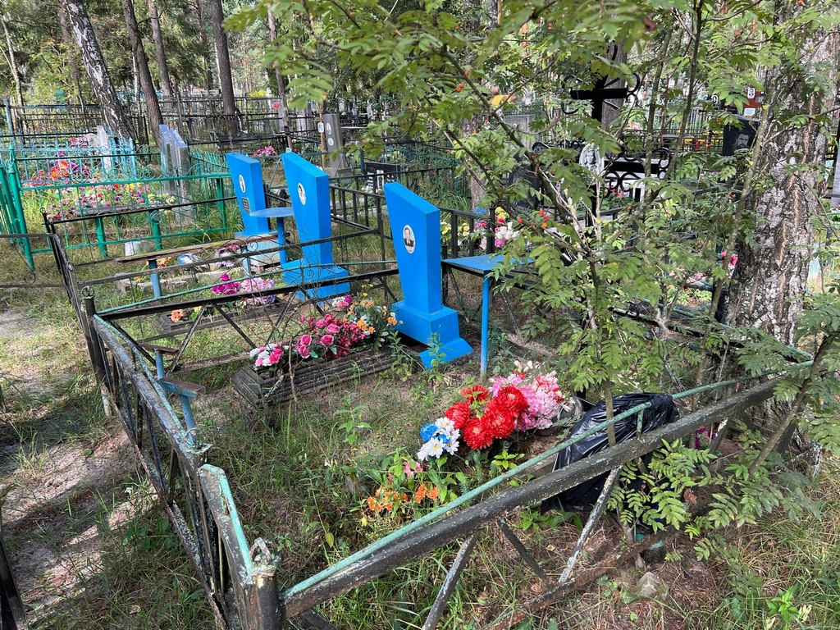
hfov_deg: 67.3
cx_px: 420
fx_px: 631
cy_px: 315
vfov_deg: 53.1
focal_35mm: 26
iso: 40
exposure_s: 1/210
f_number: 1.5
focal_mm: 5.7
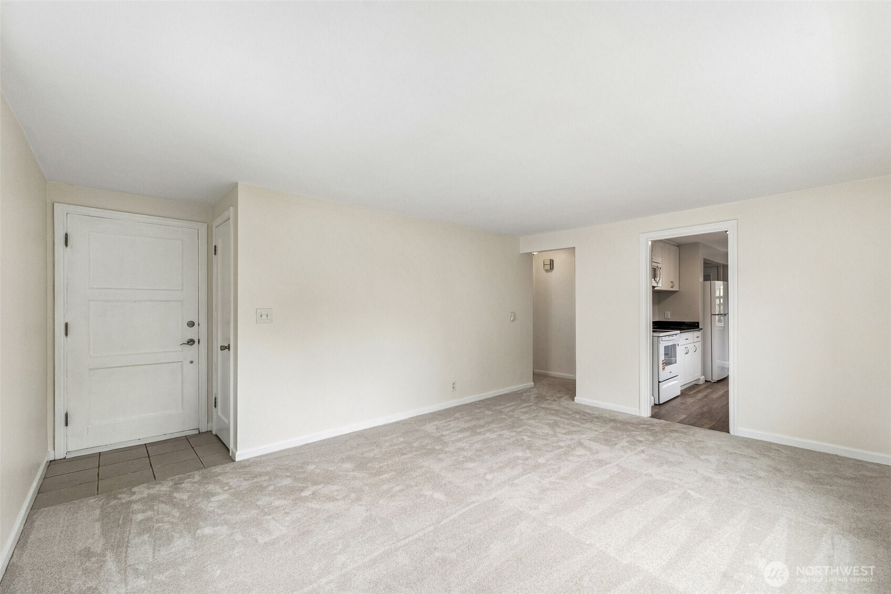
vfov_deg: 77.3
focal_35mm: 15
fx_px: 371
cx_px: 446
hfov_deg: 100.4
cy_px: 297
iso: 250
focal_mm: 10
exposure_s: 1/25
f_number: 9
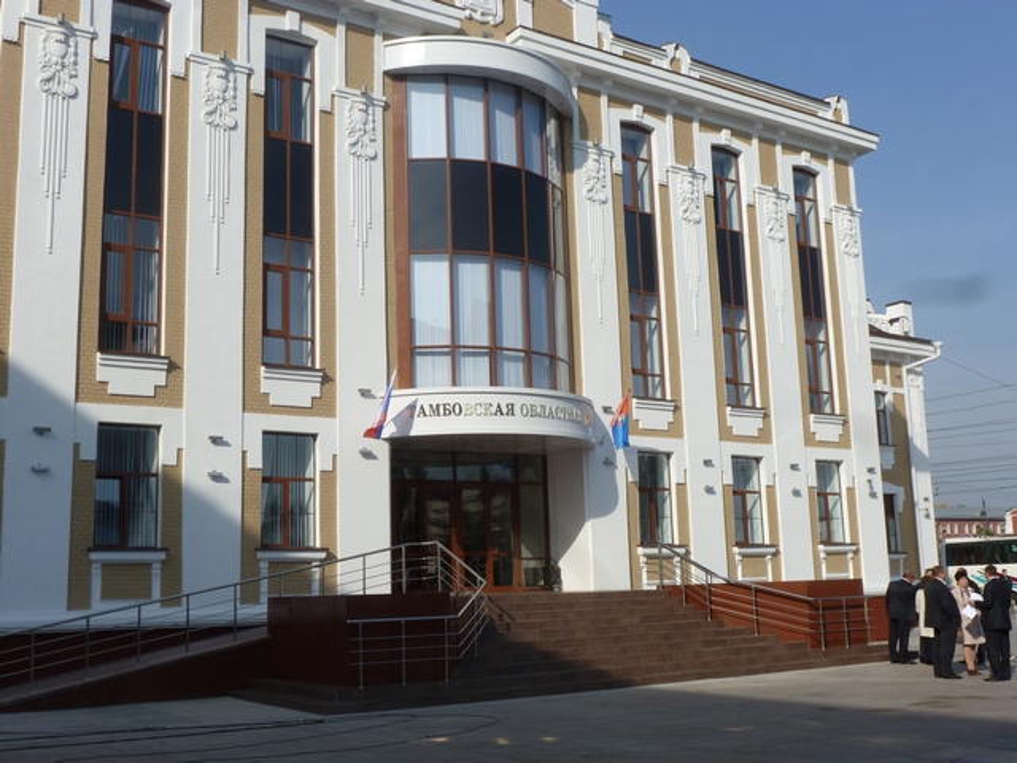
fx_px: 1116
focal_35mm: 38
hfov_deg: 49.0
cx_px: 508
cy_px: 382
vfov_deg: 37.7
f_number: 5.6
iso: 100
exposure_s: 1/500
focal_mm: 6.8
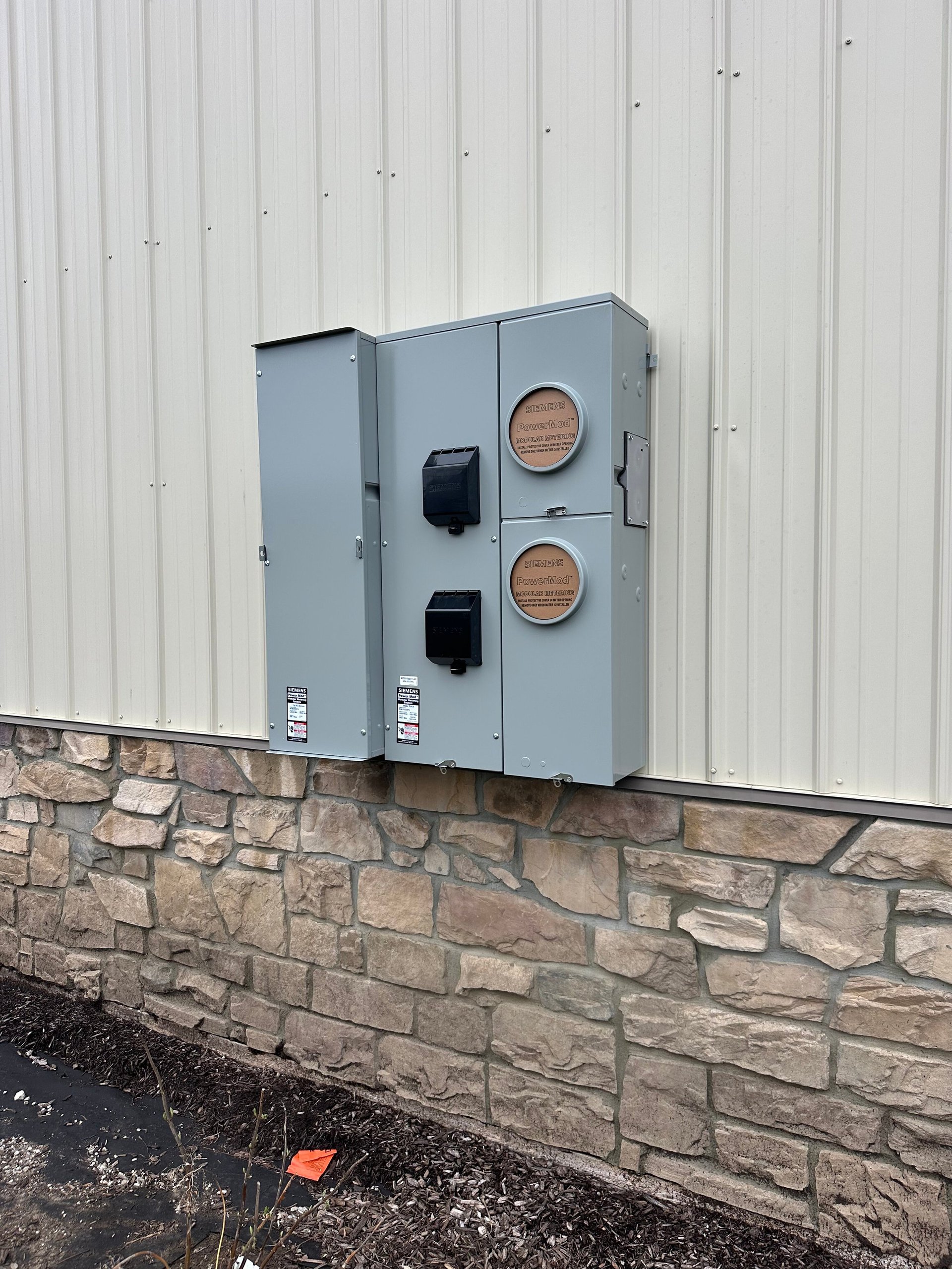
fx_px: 880
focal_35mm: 24
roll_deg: -0.3
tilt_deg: -2.7
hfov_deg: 56.8
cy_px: 634
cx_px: 476
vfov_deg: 71.6
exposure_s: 1/489
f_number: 1.78
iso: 80
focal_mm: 6.86
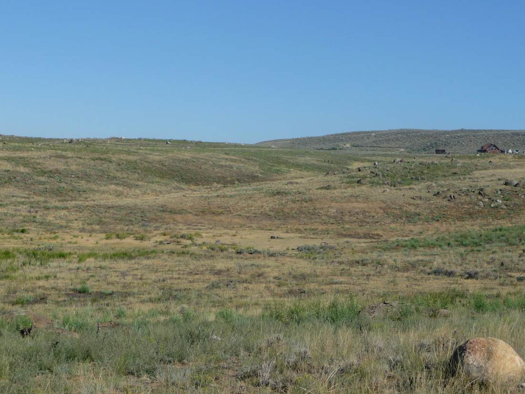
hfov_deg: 23.3
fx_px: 1274
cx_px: 259
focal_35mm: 84
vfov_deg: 17.6
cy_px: 198
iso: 100
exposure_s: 1/800
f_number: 4.6
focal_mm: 12.2
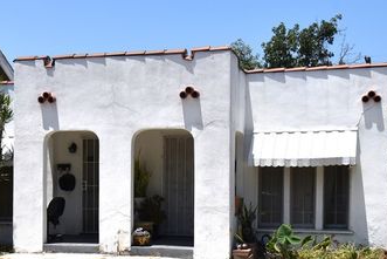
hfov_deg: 34.4
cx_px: 168
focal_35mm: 58
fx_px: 624
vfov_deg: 23.0
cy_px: 212
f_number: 10
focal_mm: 20
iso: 100
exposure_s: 1/400
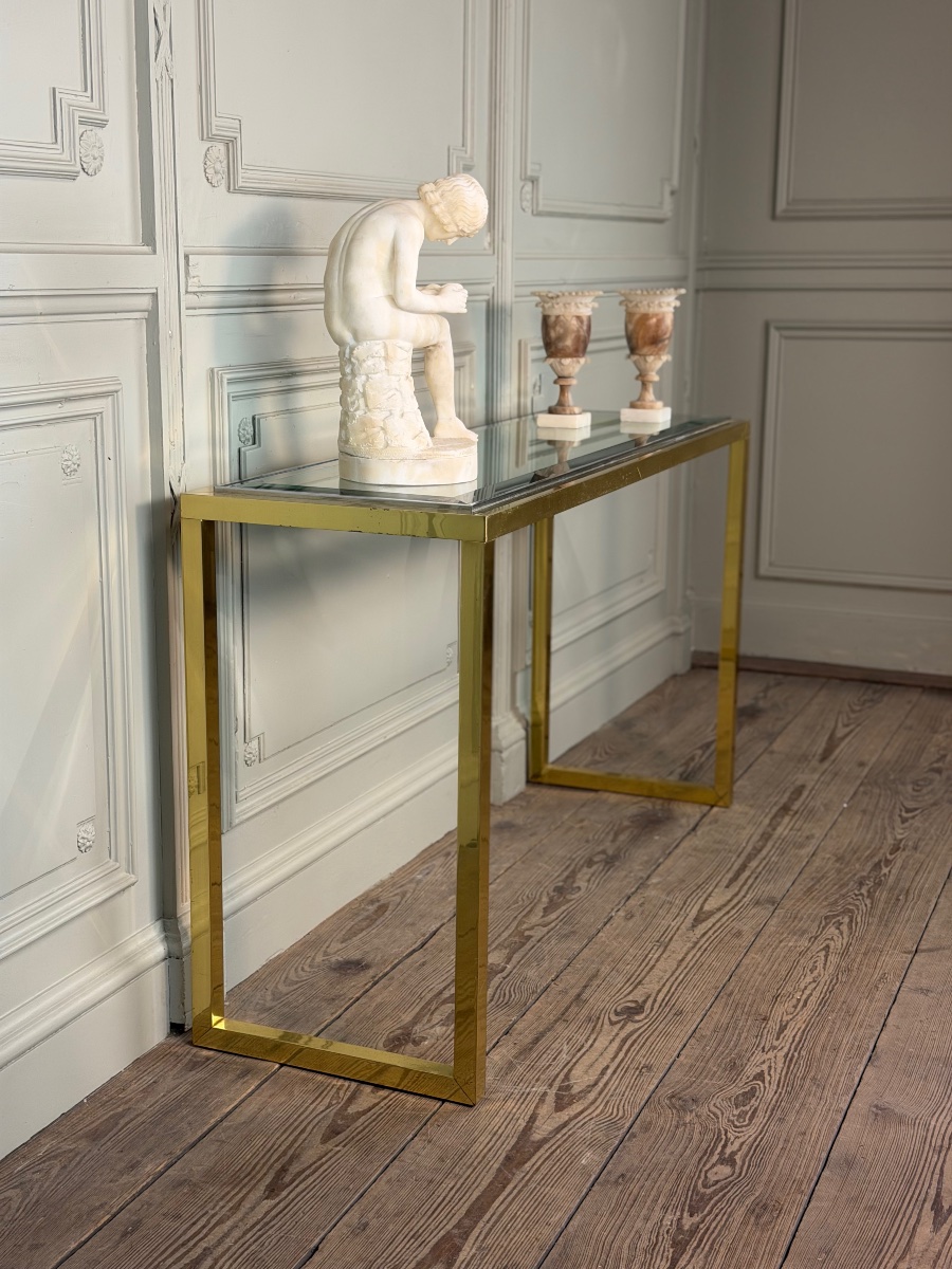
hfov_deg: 30.3
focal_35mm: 48
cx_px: 476
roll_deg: -0.2
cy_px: 634
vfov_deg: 39.7
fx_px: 1760
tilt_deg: -12.4
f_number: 1.78
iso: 100
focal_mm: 6.76
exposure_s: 1/50
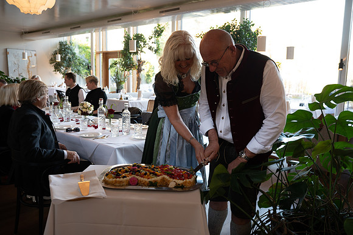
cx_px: 176
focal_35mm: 30
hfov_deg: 62.8
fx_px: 289
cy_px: 118
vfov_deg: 44.2
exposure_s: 1/50
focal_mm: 29.5
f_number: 3.5
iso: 400
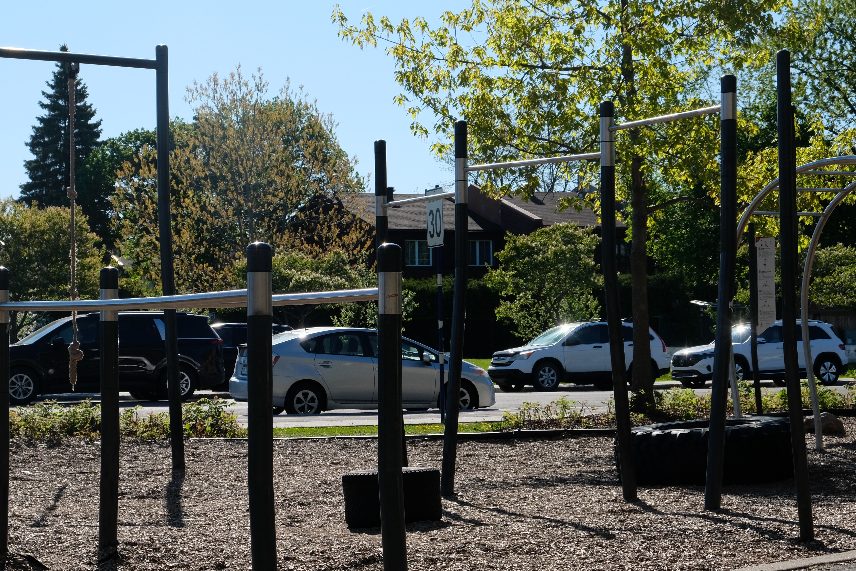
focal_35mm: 75
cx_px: 289
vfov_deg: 18.2
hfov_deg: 26.8
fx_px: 1783
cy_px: 258
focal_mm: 35.8
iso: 400
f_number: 8
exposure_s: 1/800
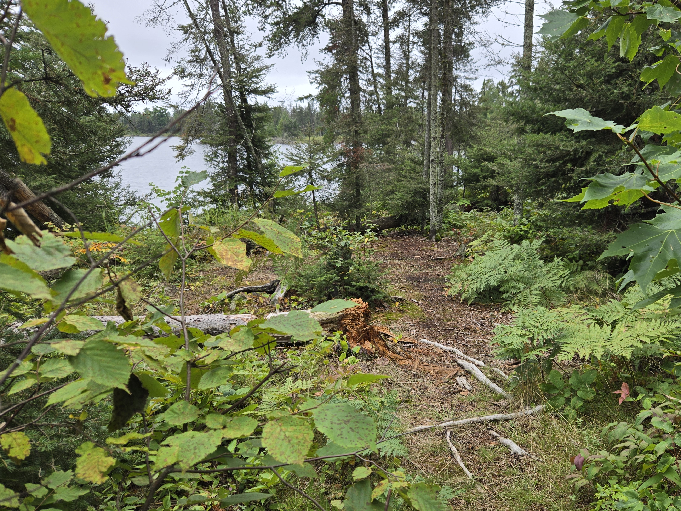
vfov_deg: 49.7
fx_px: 551
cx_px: 397
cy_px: 268
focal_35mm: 28
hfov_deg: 63.1
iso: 25
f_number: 1.8
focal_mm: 5.4
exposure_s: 1/232
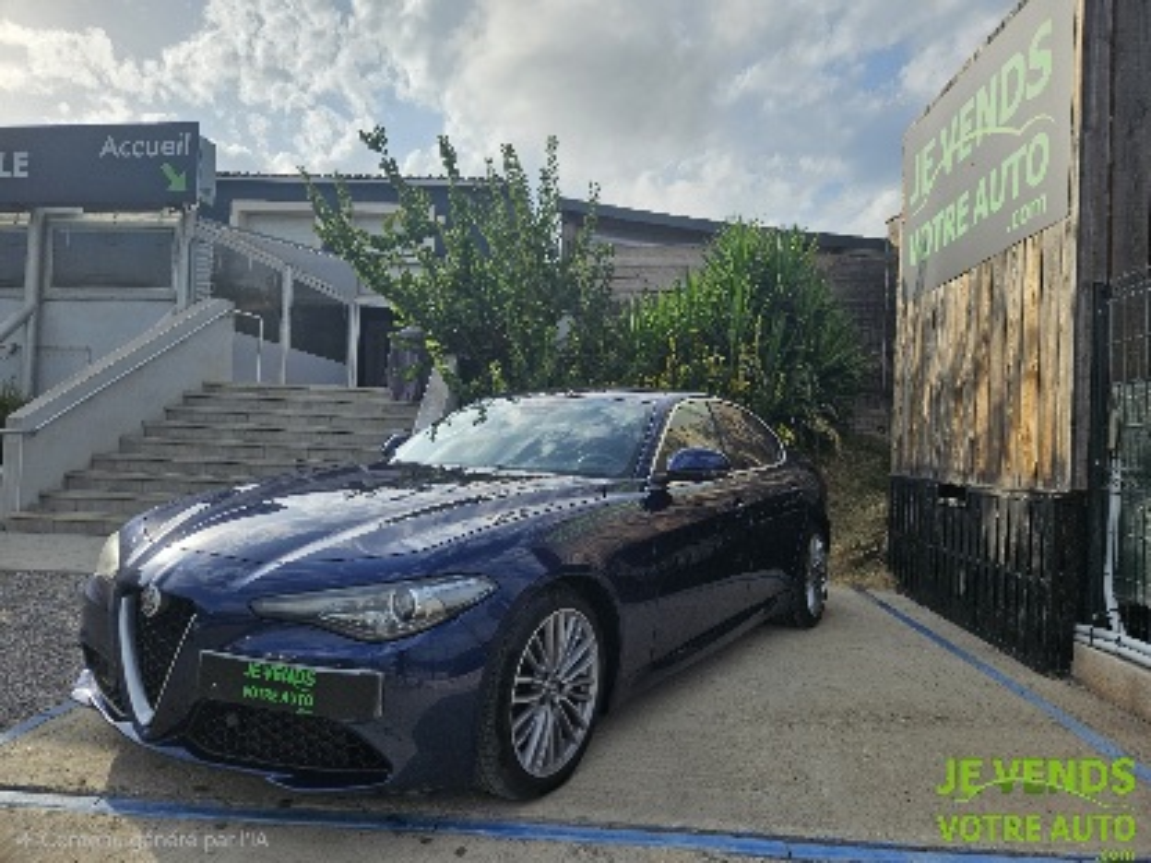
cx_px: 576
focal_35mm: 23
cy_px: 432
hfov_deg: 73.9
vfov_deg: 58.9
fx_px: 765
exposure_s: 1/2500
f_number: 1.8
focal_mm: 5.4
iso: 25
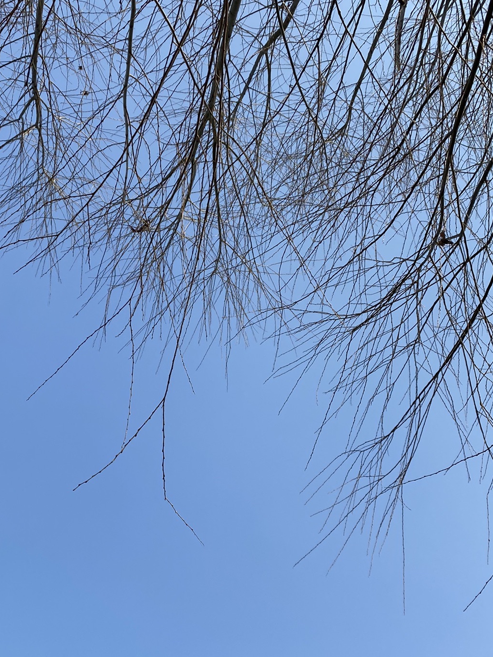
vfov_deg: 48.8
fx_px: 722
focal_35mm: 38
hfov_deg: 37.5
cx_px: 189
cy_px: 381
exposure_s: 1/1996
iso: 32
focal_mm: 4.25
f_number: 1.8
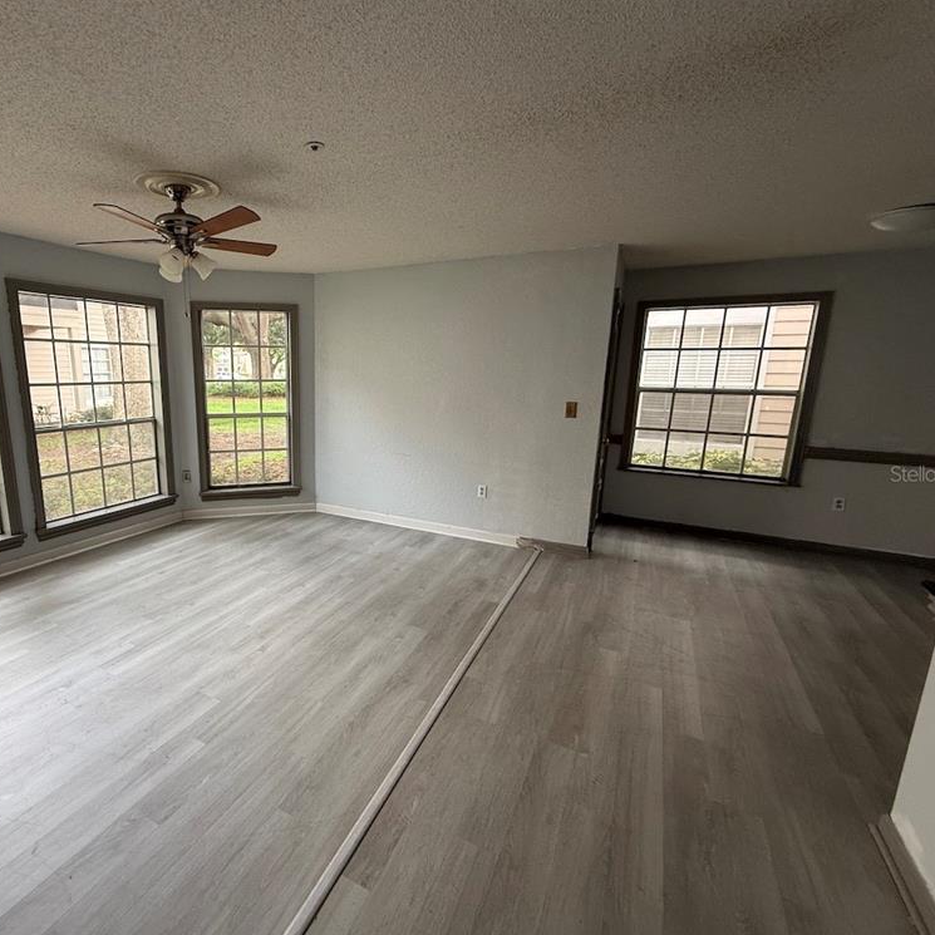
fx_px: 520
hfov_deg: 82.2
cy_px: 473
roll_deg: +0.6
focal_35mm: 17
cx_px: 343
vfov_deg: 84.0
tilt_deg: -12.0
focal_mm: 2.22
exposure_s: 1/99
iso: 160
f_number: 2.2
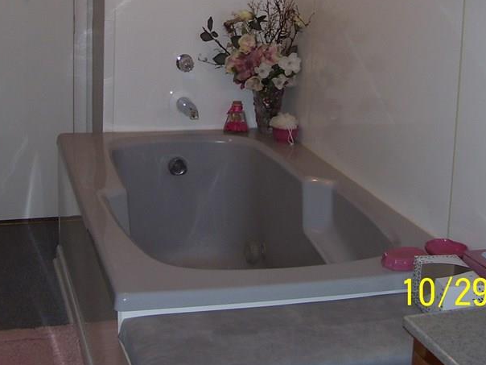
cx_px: 208
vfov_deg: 23.6
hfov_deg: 31.6
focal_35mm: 61
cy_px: 60
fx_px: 856
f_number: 2.7
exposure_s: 1/60
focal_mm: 6
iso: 80
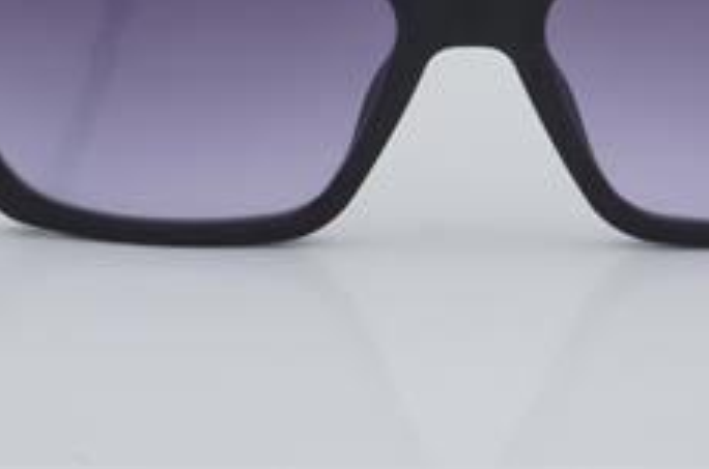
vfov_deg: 9.4
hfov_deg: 14.2
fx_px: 2847
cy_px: 59
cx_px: 470
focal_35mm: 145
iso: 100
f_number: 32
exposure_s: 1/4
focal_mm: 55
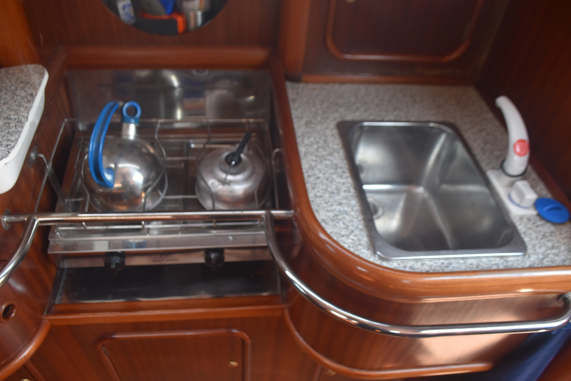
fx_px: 429
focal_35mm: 27
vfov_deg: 48.0
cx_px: 286
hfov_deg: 67.3
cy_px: 190
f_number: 4
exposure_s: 1/60
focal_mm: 18
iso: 450
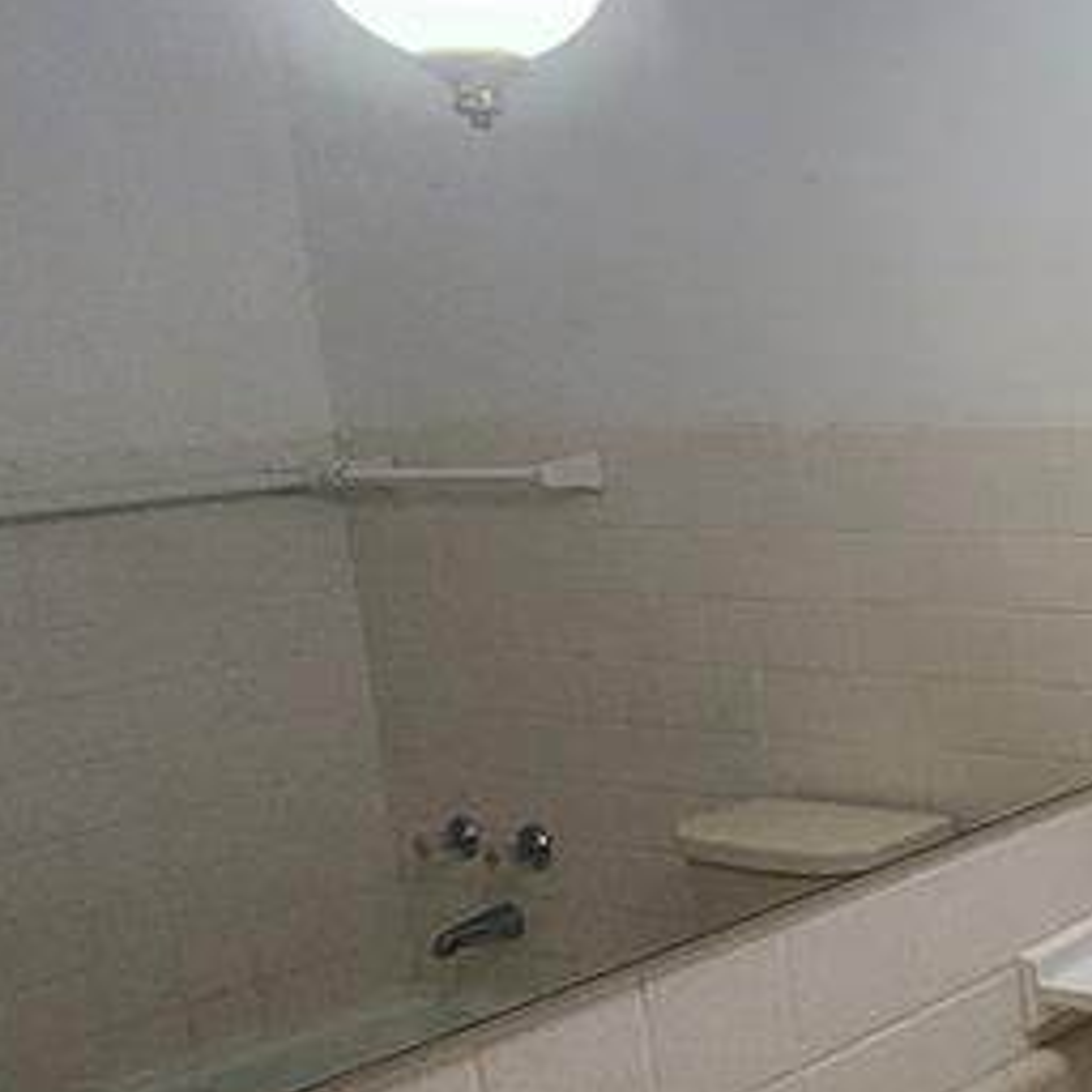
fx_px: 1642
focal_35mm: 46
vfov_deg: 36.8
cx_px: 1655
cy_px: 593
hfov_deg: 26.3
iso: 320
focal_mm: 2.2
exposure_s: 1/60
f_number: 2.2
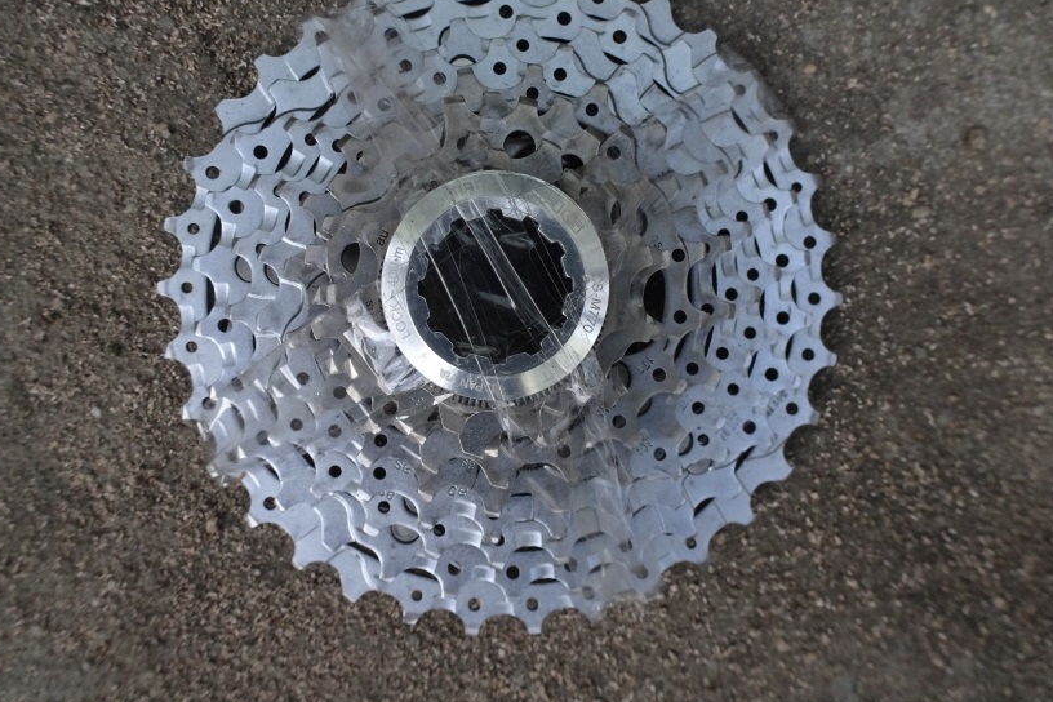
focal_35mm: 26
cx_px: 511
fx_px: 760
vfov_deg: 49.4
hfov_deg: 69.4
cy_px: 301
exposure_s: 1/30
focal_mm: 4.1
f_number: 3.5
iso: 200
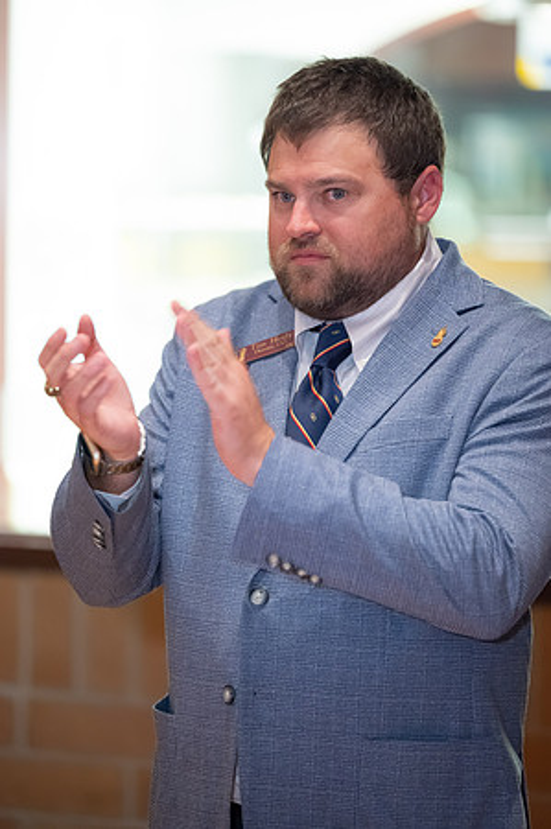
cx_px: 276
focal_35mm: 175
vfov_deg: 11.8
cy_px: 414
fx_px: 4027
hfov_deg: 7.8
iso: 8000
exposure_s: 1/125
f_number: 2.8
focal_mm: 175
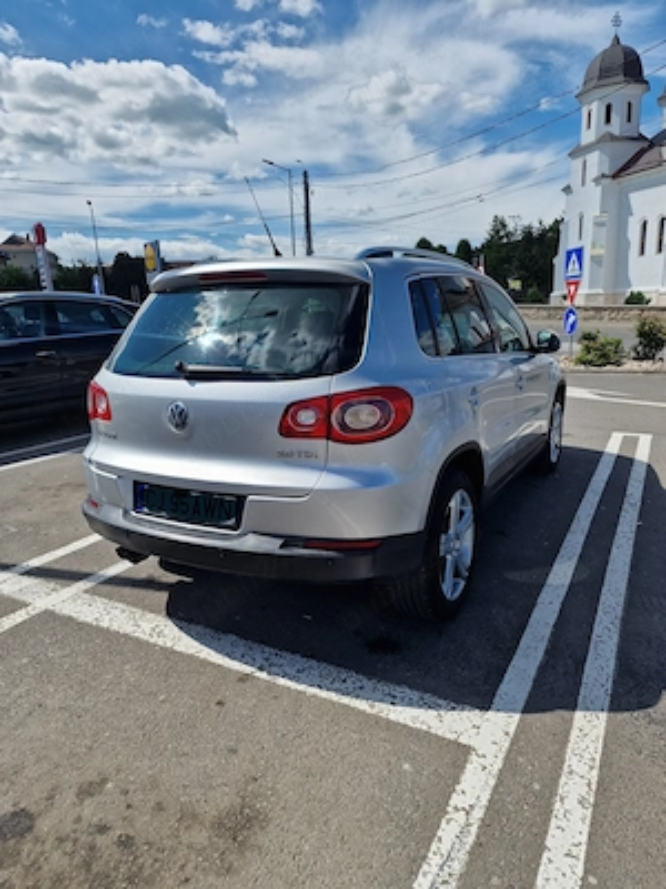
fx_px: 590
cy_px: 444
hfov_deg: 58.9
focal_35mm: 23
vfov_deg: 73.9
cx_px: 333
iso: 50
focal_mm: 6.4
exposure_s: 1/2000
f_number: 1.8
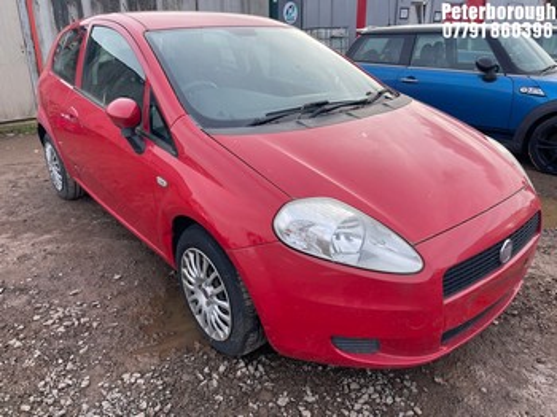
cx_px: 278
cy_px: 208
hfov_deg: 67.3
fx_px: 418
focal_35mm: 26
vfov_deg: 53.0
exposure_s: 1/662
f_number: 1.6
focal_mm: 4.2
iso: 32
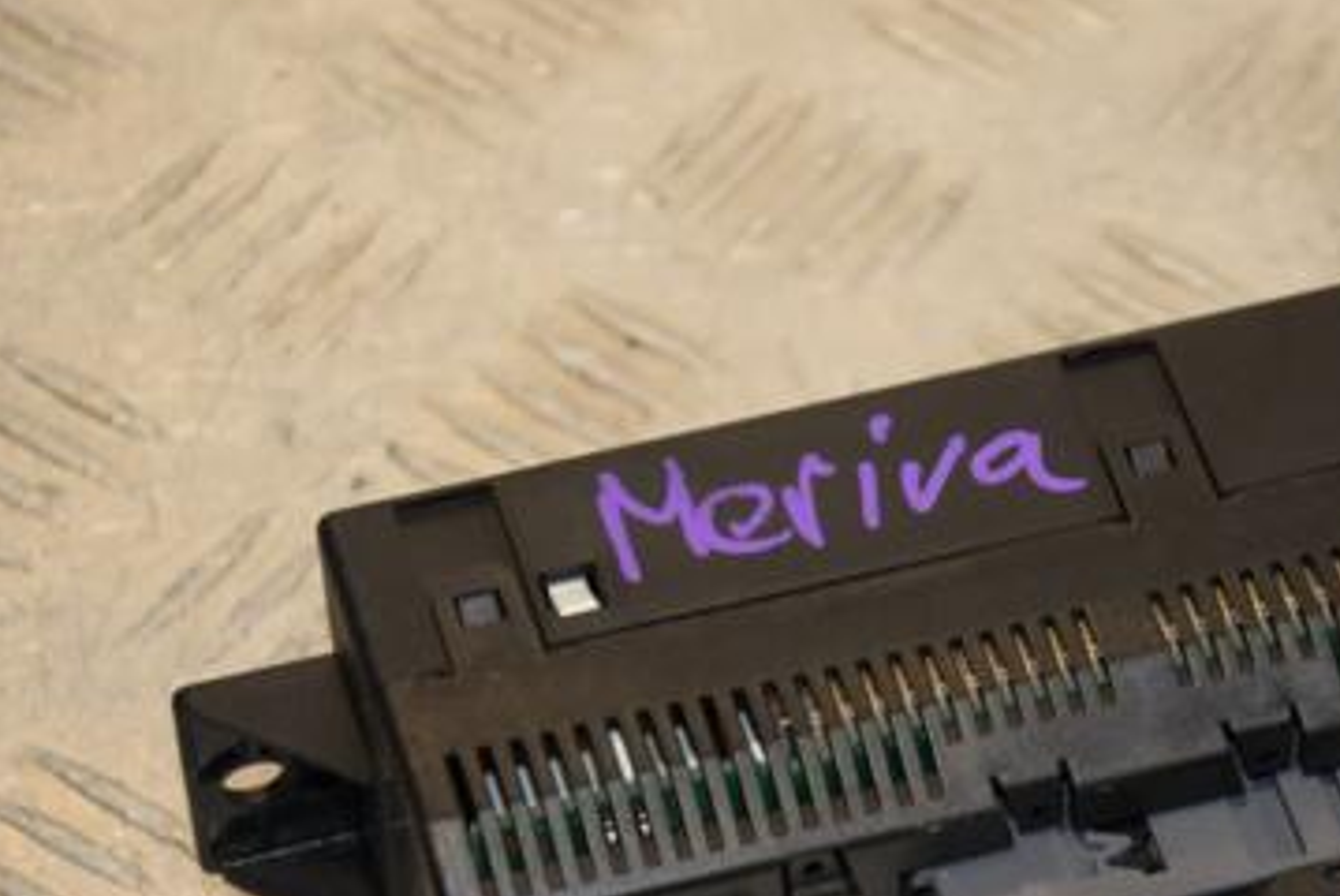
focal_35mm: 188
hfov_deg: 10.9
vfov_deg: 7.3
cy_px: 717
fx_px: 6997
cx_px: 1082
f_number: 5.3
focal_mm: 75
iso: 800
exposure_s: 1/160
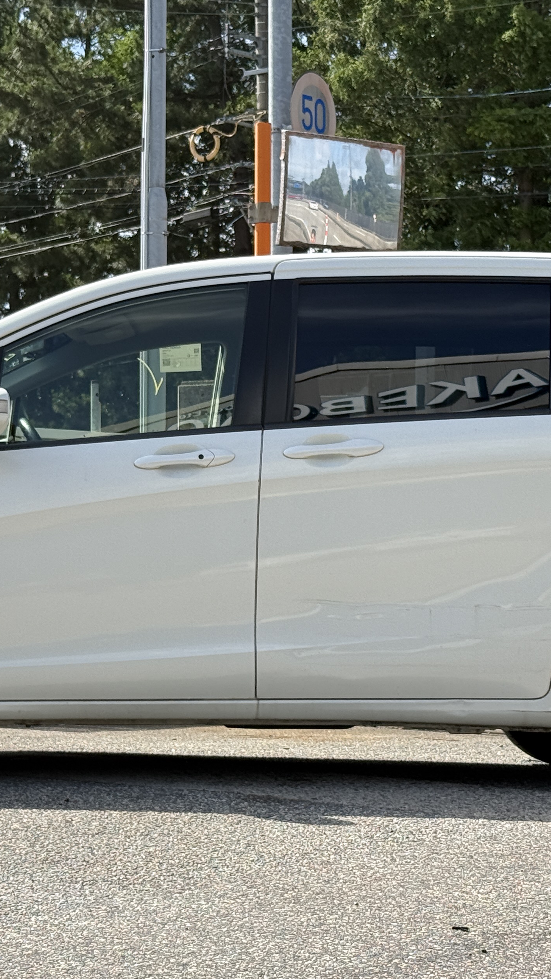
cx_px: 204
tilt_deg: +1.4
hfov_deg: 14.4
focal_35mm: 84
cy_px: 490
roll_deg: -0.6
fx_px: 2182
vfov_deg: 25.3
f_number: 1.78
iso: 64
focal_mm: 6.76
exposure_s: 1/2976
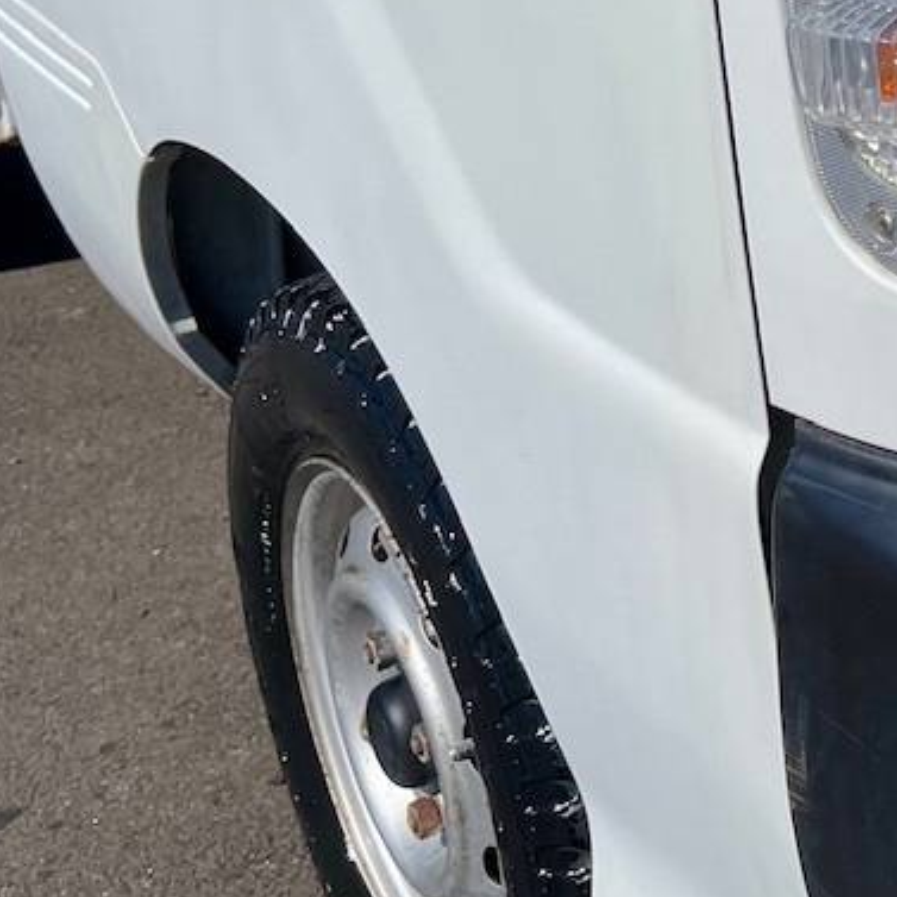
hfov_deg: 19.9
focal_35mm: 75
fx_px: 2199
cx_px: 1356
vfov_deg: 22.6
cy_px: 124
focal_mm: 5.1
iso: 32
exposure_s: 1/8547
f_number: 1.6
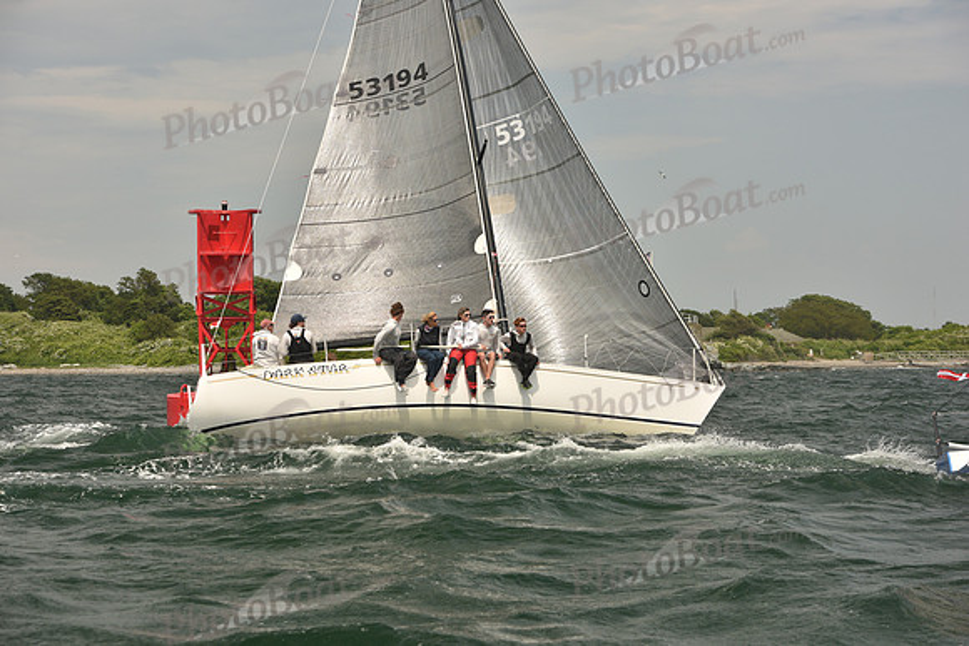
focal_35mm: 78
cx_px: 484
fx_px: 2100
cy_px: 323
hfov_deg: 26.0
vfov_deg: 17.5
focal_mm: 78
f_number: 6.3
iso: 250
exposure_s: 1/640
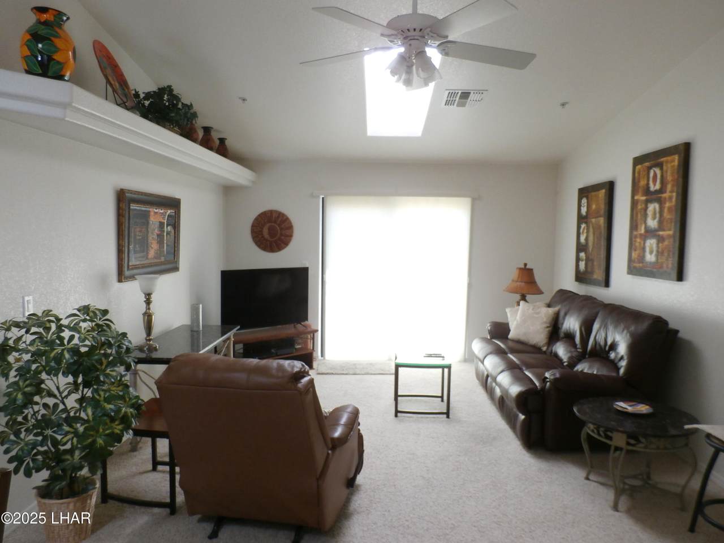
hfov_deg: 69.4
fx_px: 523
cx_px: 362
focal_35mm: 25
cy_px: 272
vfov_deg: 54.9
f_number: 3
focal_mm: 4.5
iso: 160
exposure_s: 1/60
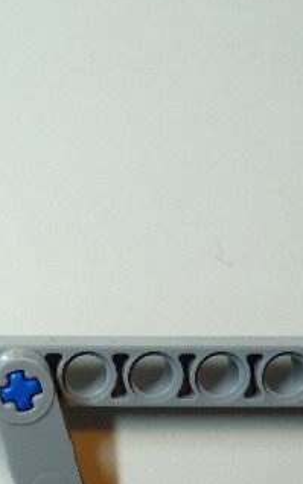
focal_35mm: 72
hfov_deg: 17.7
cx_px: -2
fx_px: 950
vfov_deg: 28.0
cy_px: 387
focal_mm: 4.8
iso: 100
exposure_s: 1/30
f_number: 2.8
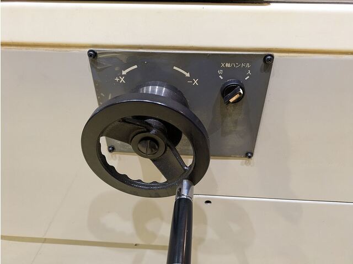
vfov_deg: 54.9
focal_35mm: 25
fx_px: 255
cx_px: 176
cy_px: 132
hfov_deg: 69.4
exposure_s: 1/50
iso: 856
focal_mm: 5.43
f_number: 1.89
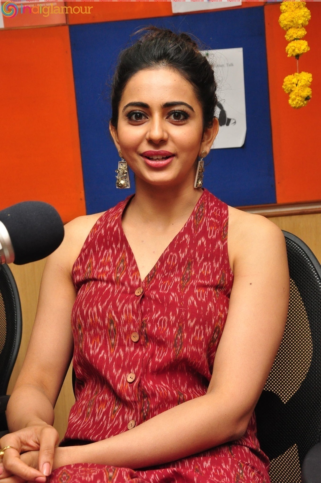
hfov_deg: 21.5
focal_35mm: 63
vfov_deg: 31.9
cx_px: 160
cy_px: 242
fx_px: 845
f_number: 8
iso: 1250
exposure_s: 1/125
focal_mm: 42
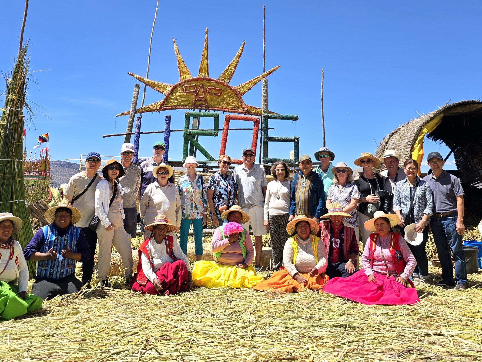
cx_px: 229
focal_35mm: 33
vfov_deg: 42.1
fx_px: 459
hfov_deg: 55.3
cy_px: 107
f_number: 1.7
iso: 12
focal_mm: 6.3
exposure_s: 1/487
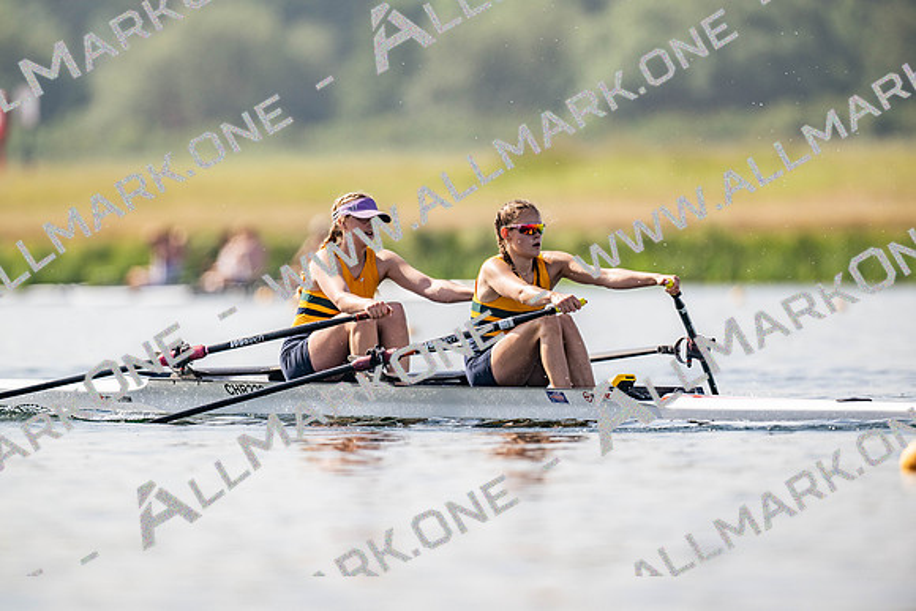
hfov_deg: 3.4
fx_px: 15270
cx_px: 458
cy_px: 306
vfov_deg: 2.3
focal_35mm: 600
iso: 200
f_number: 5
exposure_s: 1/2500
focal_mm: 600
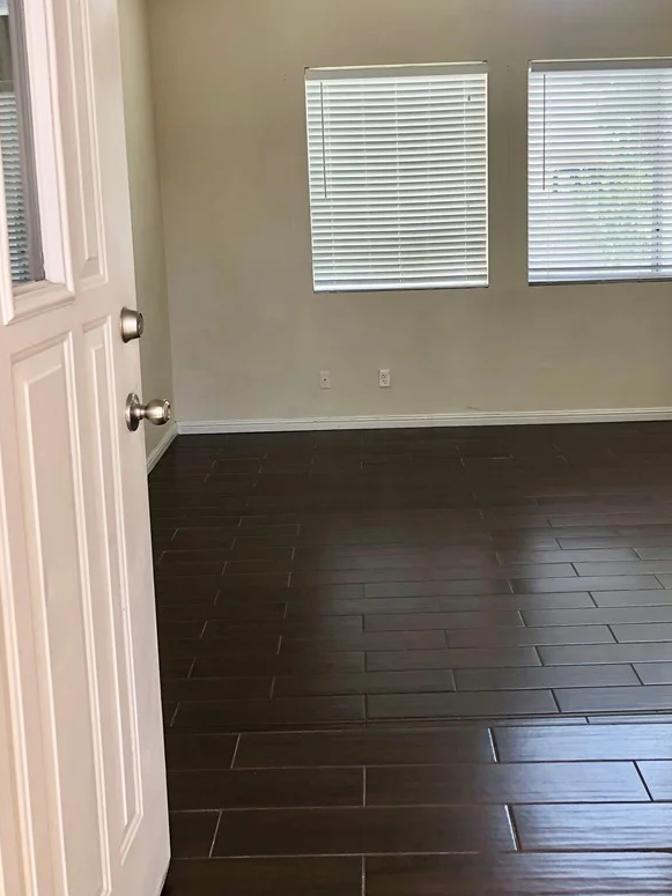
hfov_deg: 38.6
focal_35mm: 37
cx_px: 359
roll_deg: +2.2
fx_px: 958
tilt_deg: -7.2
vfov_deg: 49.8
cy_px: 350
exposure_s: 1/120
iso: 40
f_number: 1.8
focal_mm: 4
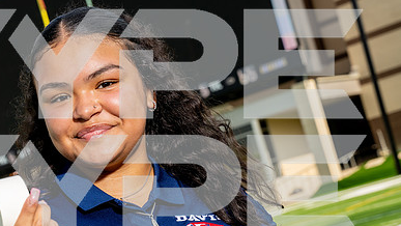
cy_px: 190
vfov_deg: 10.8
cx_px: 103
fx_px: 1191
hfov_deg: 19.0
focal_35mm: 112
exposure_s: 1/250
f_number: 8
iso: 100
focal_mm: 70
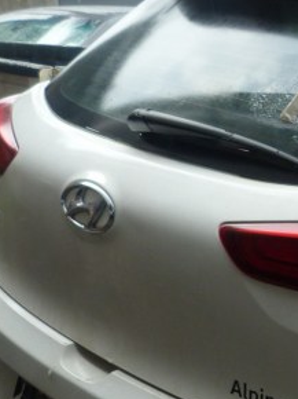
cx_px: 500
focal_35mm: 69
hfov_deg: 17.9
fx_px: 793
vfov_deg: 27.6
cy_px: 322
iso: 125
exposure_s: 1/60
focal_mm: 4.5
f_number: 2.8
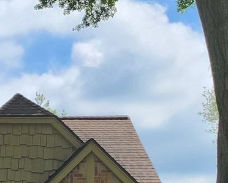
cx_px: -146
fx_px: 871
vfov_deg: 11.5
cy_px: 270
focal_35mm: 129
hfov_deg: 13.7
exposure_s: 1/2897
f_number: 1.8
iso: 50
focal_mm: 5
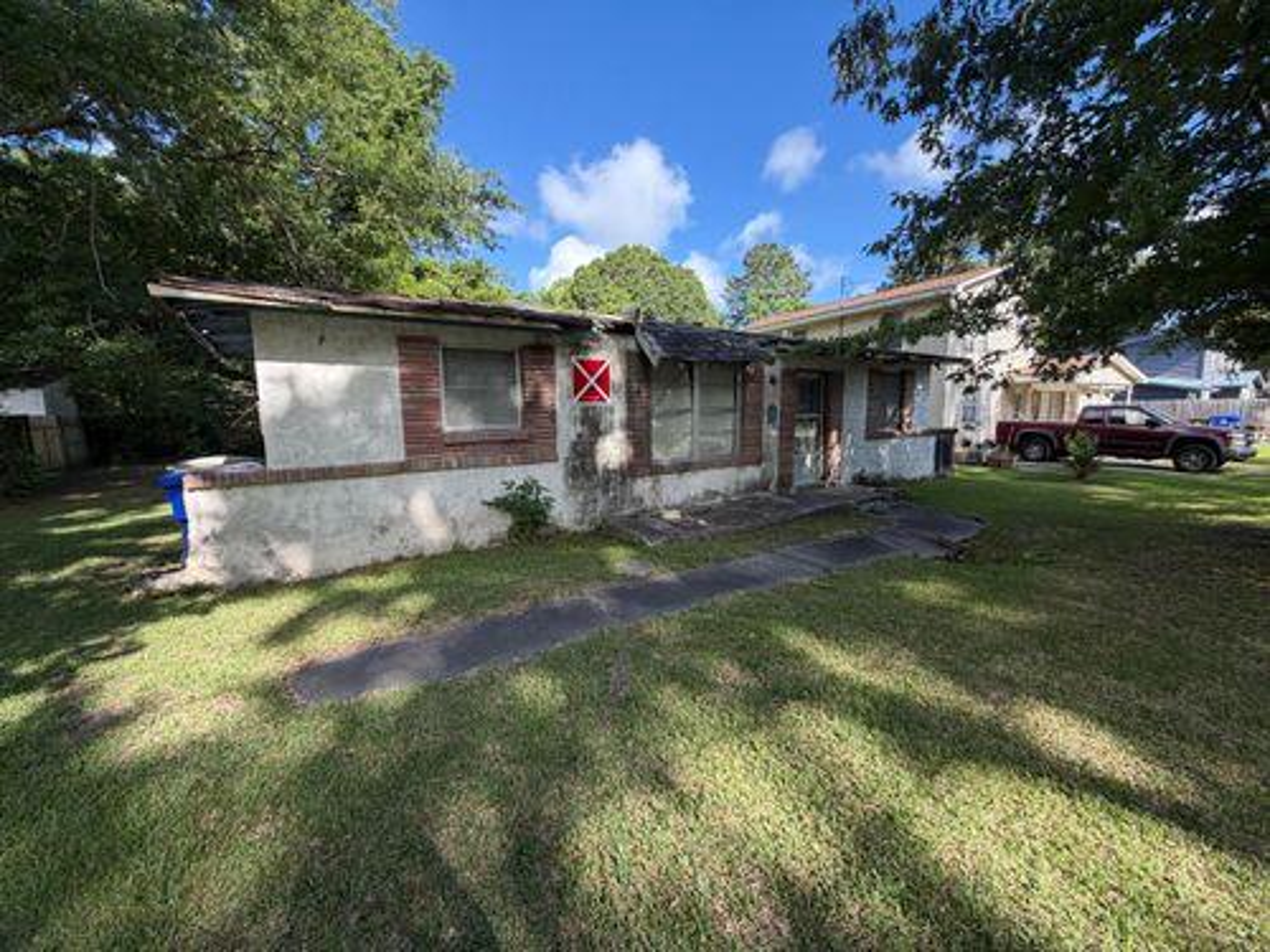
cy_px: 476
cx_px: 635
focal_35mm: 14
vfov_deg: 85.7
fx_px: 514
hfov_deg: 102.1
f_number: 2.2
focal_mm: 2.22
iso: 64
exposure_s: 1/502
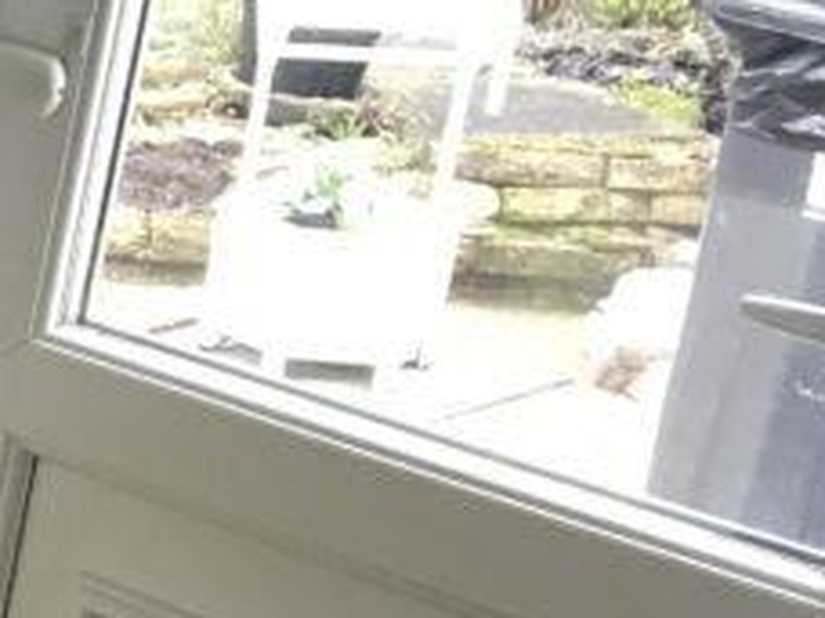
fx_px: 3003
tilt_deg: -18.8
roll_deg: -4.3
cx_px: -1013
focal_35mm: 126
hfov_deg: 12.8
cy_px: 513
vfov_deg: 11.7
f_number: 1.8
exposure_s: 1/20
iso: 40
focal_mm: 3.99
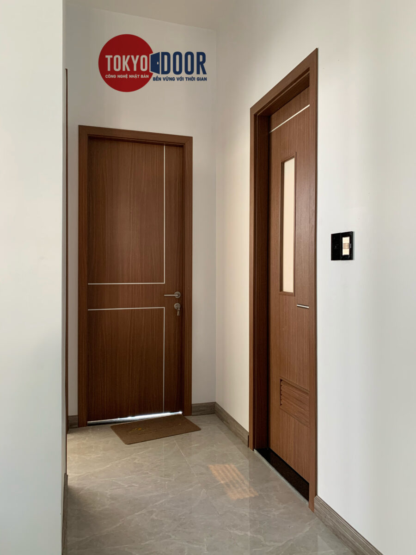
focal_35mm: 26
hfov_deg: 53.1
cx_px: 208
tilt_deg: +0.7
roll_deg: +0.2
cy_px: 278
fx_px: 417
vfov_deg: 67.3
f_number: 1.8
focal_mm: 4.25
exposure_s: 1/60
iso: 160
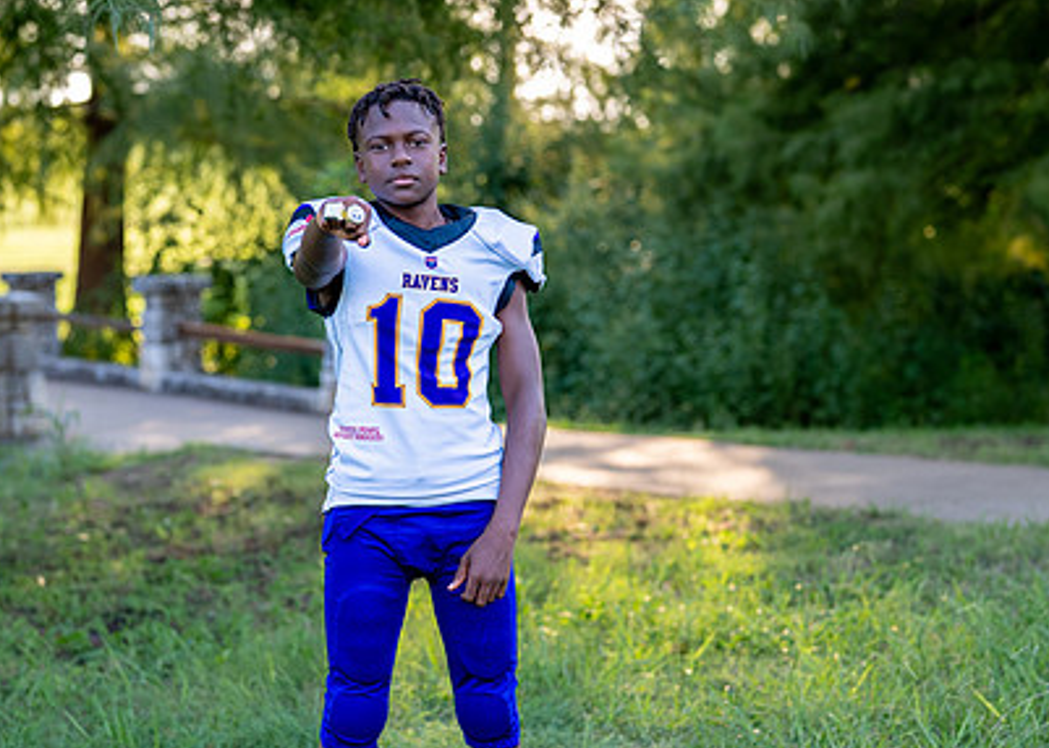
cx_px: 441
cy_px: 453
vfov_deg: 15.5
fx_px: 2740
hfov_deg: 21.7
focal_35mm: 92
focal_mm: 50
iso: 160
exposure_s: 1/640
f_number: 2
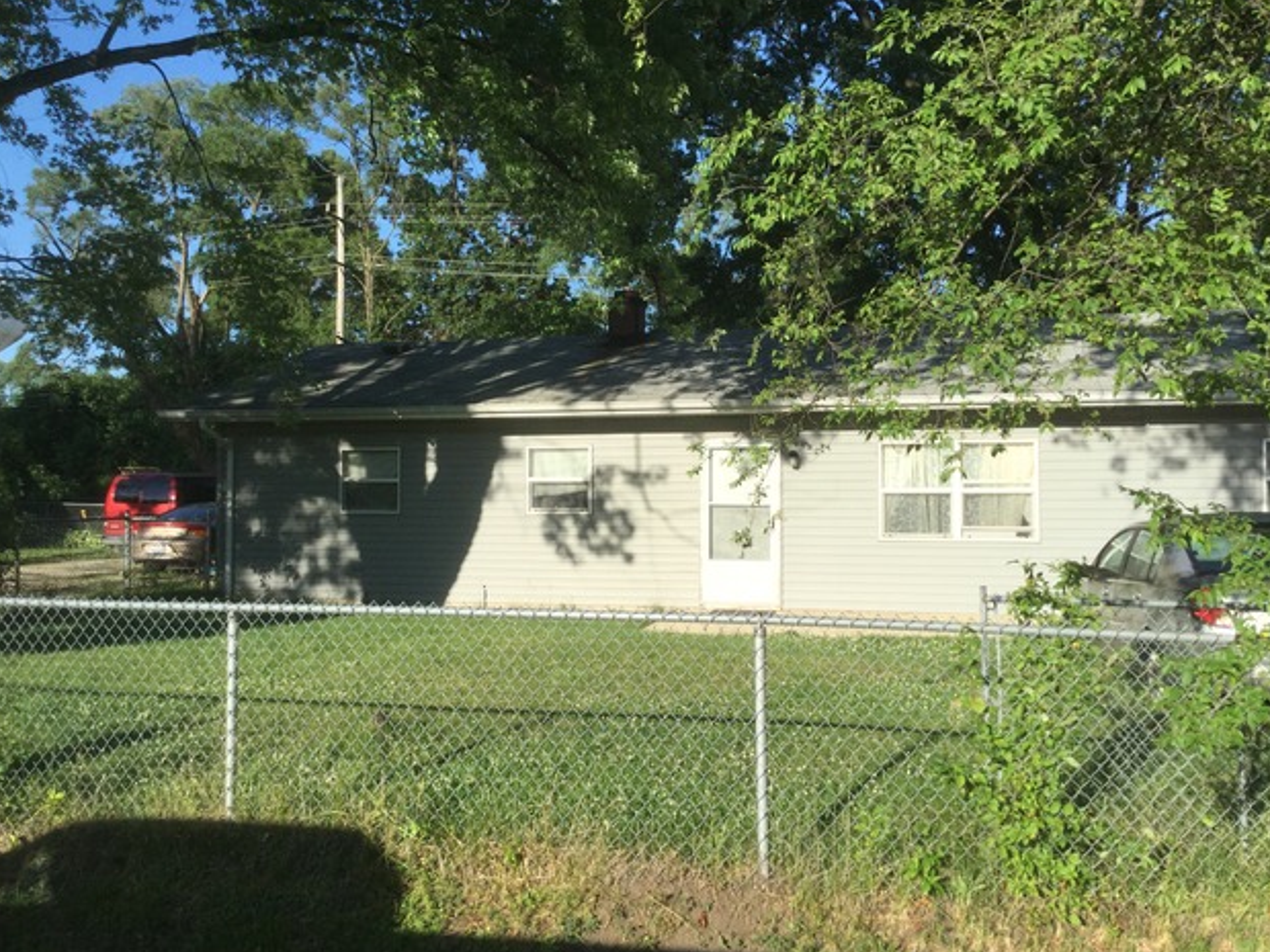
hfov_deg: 56.8
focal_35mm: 32
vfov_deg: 44.2
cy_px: 477
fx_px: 1174
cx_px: 621
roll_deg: -1.0
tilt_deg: -0.8
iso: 25
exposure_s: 1/1148
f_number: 2.4
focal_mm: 3.3
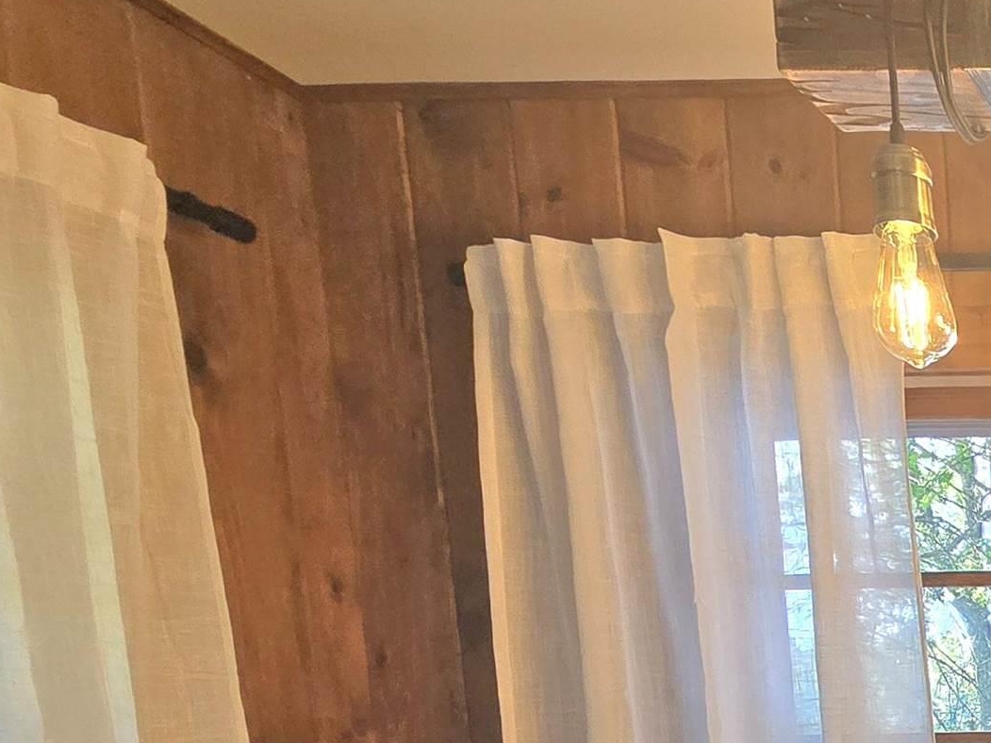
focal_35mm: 38
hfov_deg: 31.4
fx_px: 1088
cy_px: 894
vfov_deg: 31.5
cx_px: 1406
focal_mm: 2.2
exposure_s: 1/120
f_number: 2.2
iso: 80
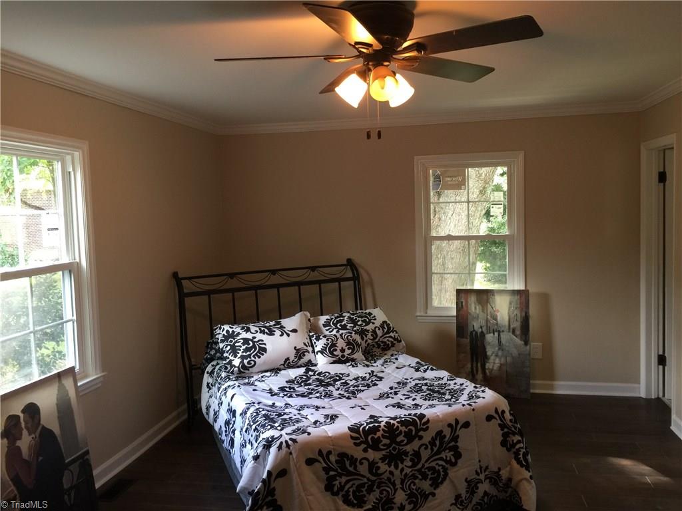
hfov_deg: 61.7
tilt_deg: -3.9
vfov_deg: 48.2
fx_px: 571
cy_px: 256
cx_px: 341
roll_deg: -0.2
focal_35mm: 29
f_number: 2.2
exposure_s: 1/15
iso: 40
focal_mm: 4.15
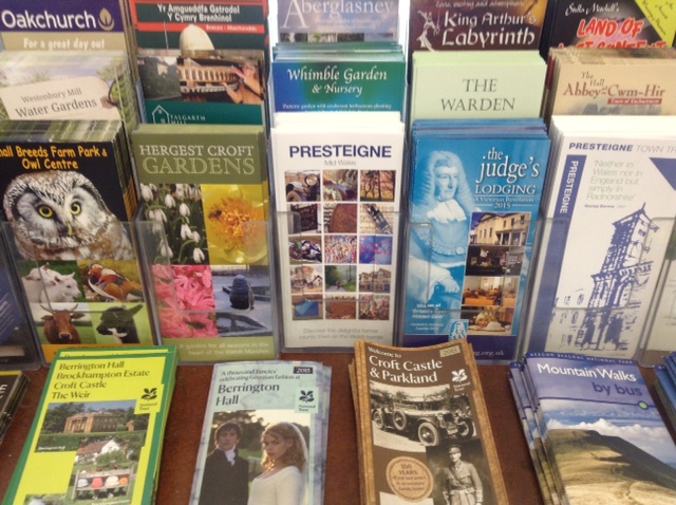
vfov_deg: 42.8
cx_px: 338
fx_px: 643
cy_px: 252
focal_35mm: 33
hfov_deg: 55.4
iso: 40
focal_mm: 3.3
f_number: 2.4
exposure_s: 1/24
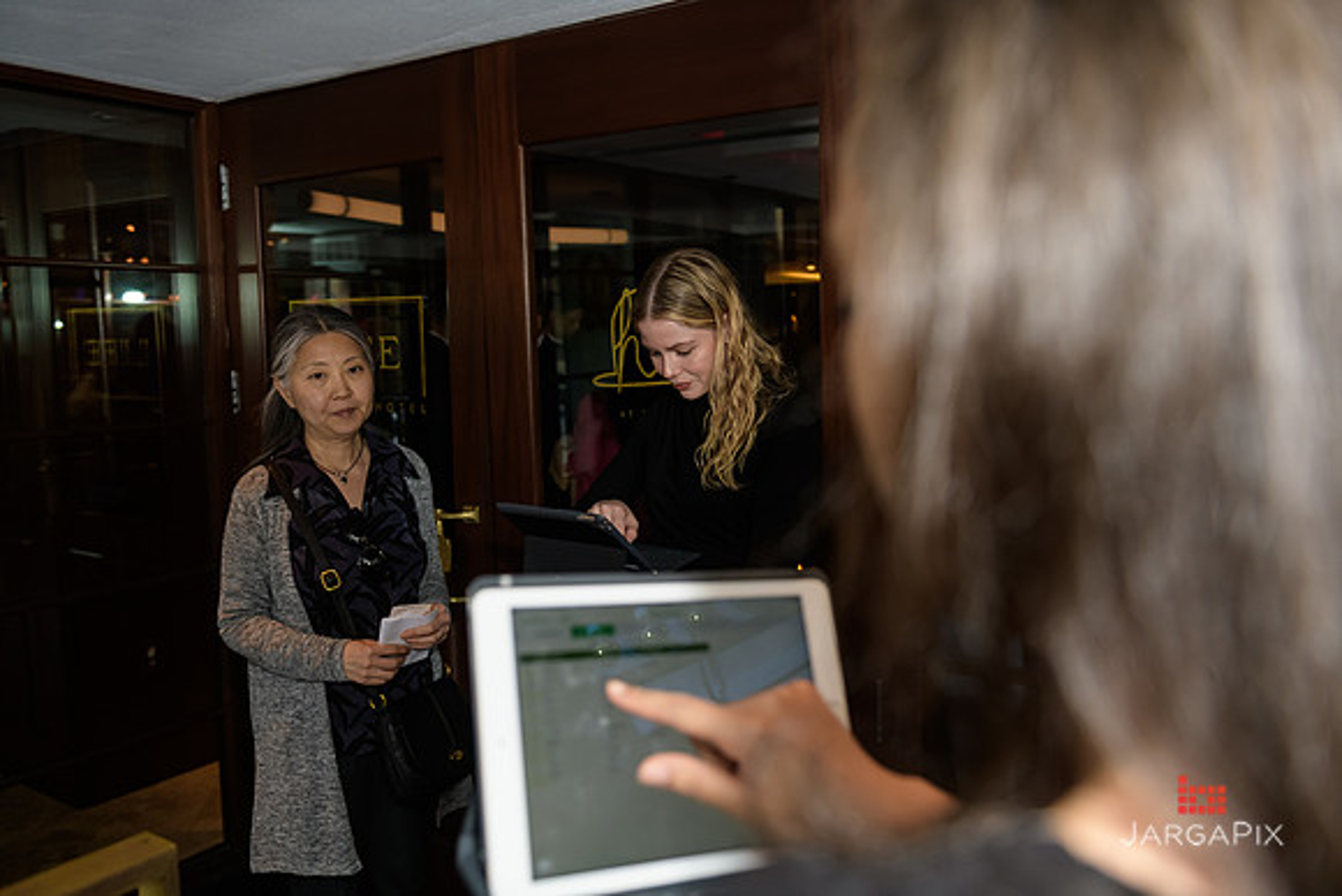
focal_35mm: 29
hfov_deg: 63.6
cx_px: 671
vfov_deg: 45.0
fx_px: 1081
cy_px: 448
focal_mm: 29
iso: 1000
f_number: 3.2
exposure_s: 1/100
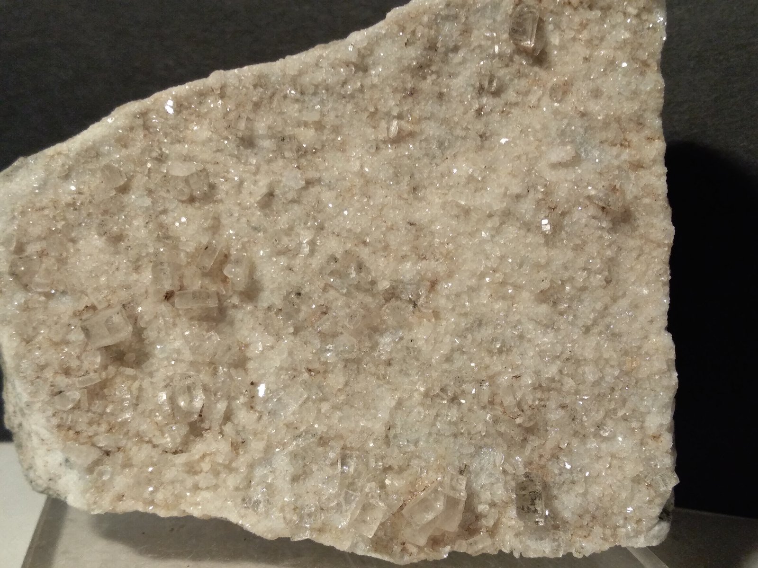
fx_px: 569
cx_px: 379
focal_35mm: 26
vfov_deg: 53.1
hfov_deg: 67.3
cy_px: 284
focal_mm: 3.54
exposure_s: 1/30
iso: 192
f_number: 2
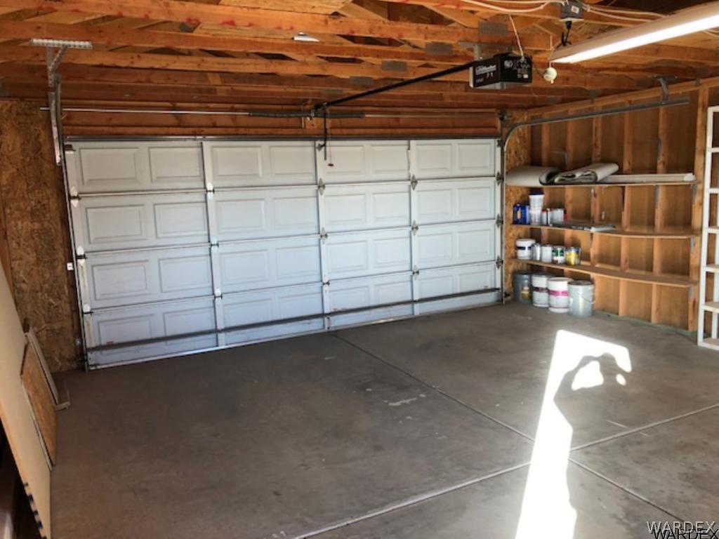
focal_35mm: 29
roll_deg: +2.4
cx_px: 360
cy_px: 270
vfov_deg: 48.2
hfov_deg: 61.7
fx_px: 602
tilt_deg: -9.6
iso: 25
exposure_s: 1/30
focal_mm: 3.99
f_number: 1.8
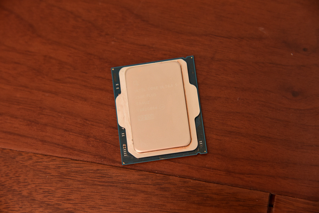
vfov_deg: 11.4
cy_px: 106
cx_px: 160
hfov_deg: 17.1
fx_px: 1064
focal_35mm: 120
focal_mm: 120
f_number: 5.6
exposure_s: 1/60
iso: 1600
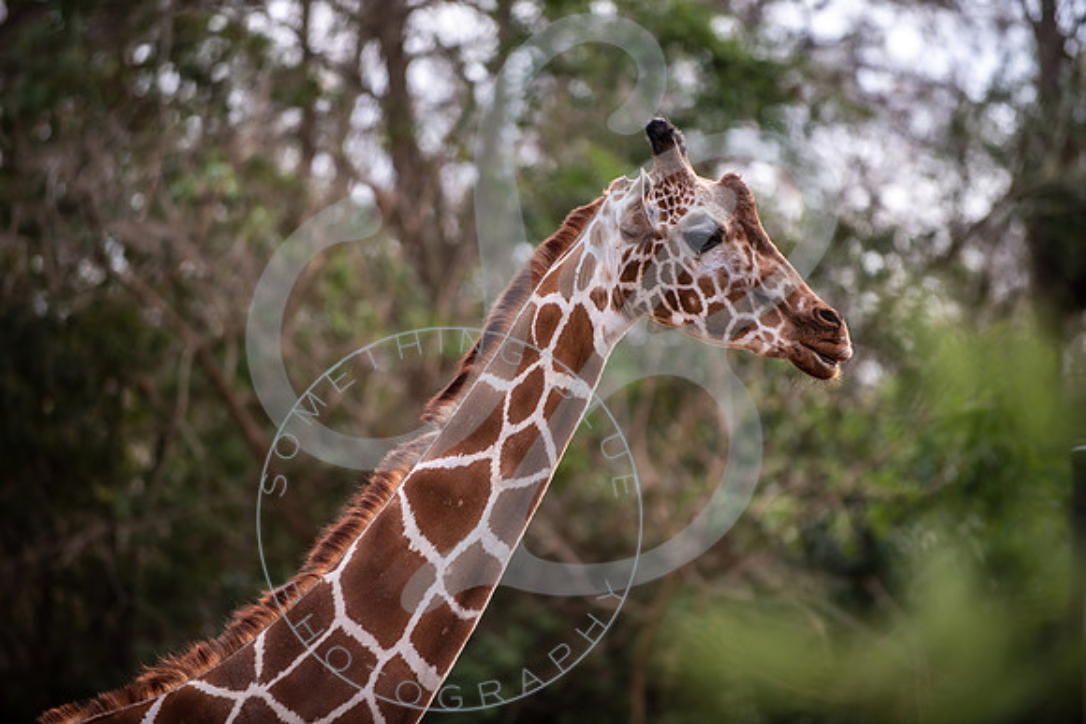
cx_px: 543
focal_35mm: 200
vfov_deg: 6.9
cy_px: 362
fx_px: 6034
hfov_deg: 10.3
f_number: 2.8
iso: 100
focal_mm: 200
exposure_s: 1/400
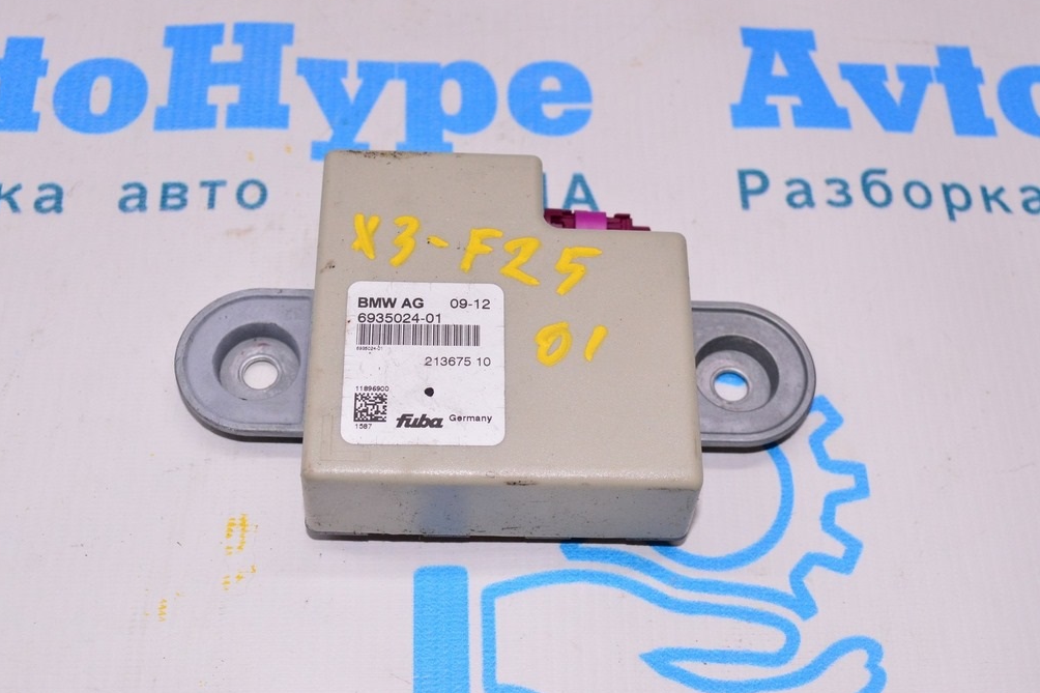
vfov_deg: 26.0
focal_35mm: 52
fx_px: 1502
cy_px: 345
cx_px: 511
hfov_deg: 38.2
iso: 1600
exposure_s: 1/200
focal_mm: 34
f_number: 8
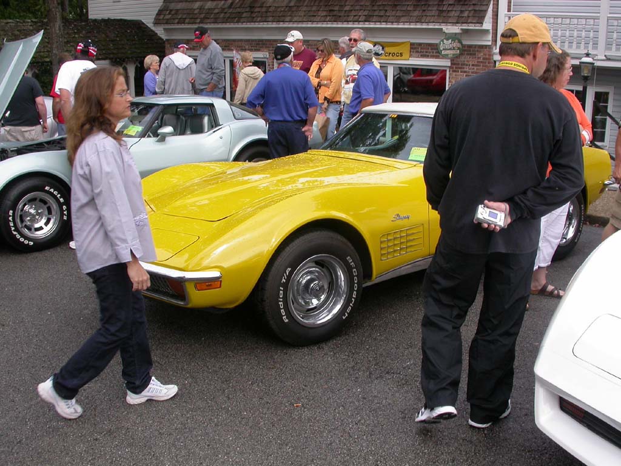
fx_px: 682
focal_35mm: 38
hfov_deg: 49.0
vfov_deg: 37.7
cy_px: 233
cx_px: 310
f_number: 6
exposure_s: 1/173
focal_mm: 7.85
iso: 100
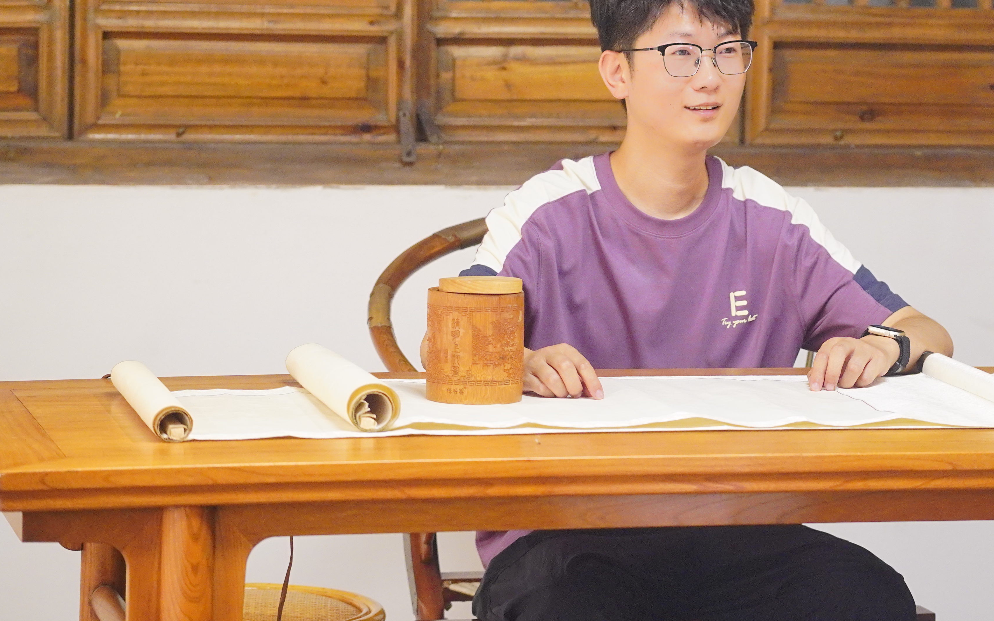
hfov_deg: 13.8
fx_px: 4090
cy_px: 119
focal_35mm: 151
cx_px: 721
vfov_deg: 8.7
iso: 1250
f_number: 2.2
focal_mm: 56
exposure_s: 1/100
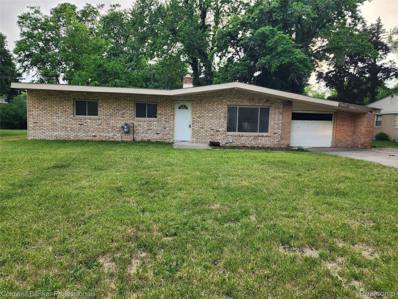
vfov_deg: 58.9
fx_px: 264
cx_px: 199
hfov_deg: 73.9
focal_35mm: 23
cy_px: 150
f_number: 1.8
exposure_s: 1/180
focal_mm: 6.4
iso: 25
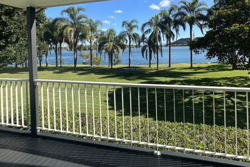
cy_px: 48
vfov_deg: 59.6
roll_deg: +1.9
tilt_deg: -1.4
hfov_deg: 83.5
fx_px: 139
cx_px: 141
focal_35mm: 20
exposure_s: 1/1082
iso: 40
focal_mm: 2.22
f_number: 2.2
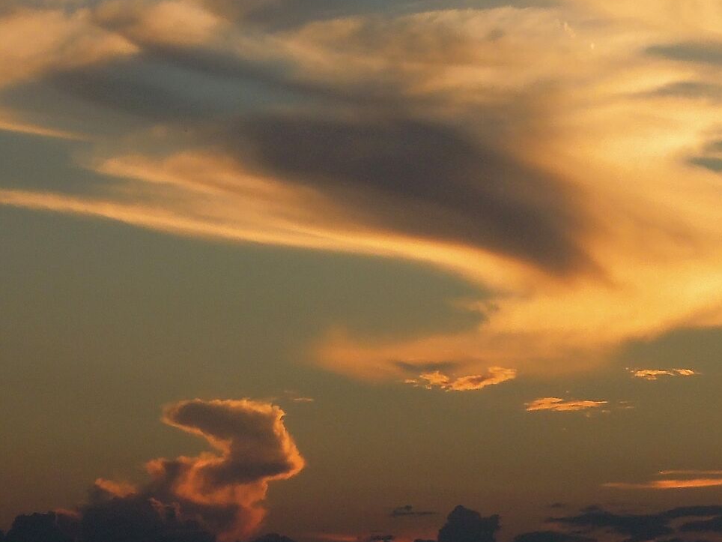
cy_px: 388
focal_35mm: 249
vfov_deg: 6.0
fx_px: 5193
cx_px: 838
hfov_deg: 7.9
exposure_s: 1/400
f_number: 4.9
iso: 160
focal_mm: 17.9
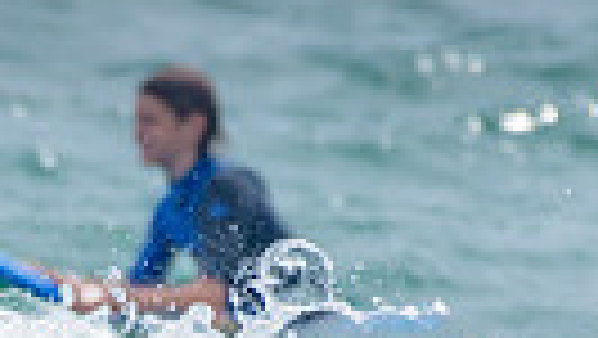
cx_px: -393
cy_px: 617
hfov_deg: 0.8
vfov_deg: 0.4
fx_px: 44362
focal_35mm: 2796
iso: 140
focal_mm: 500
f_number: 5.6
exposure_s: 1/2000
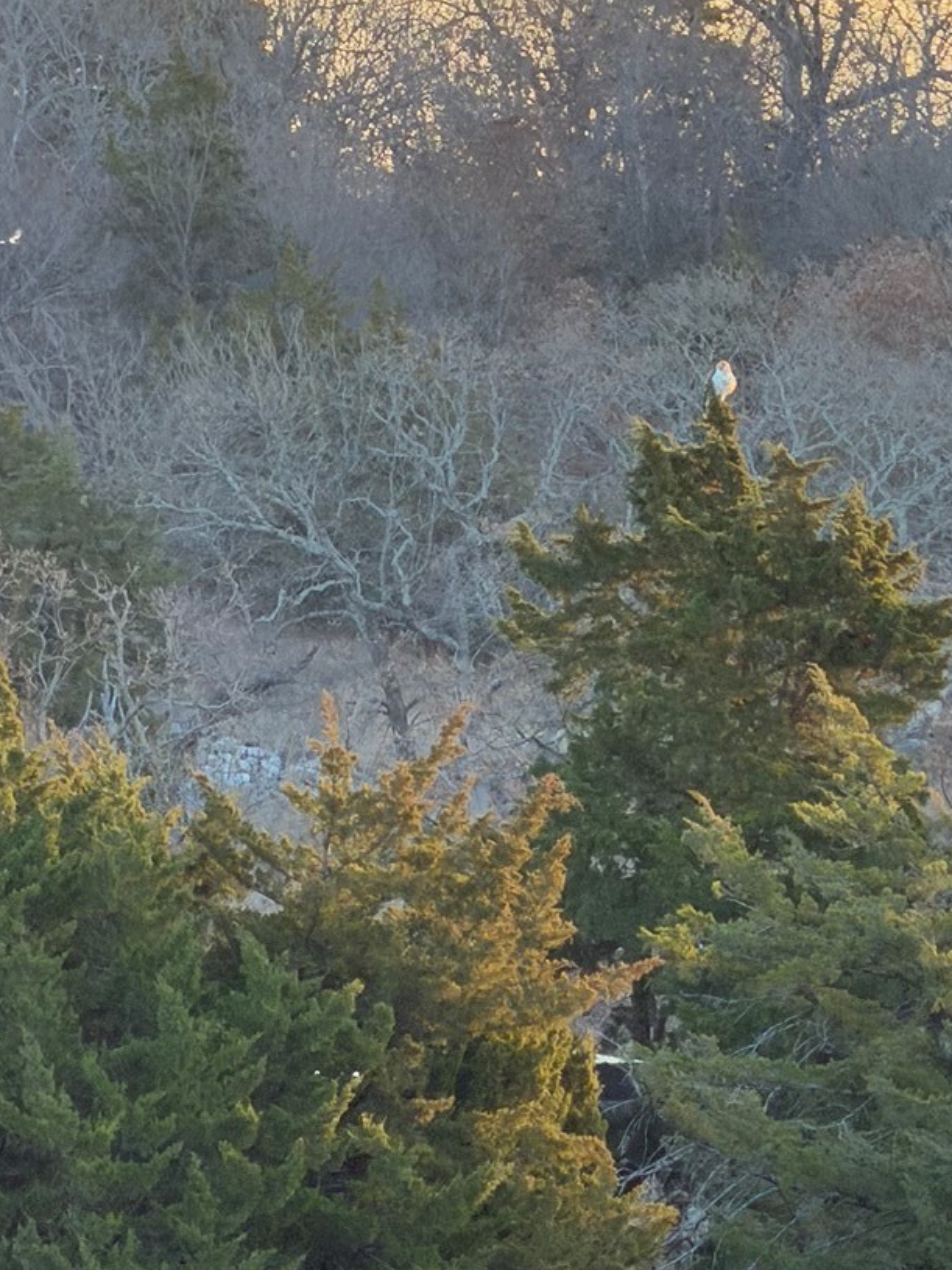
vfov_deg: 4.2
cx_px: 801
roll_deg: +0.1
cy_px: 996
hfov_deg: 3.2
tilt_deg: -1.0
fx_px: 17276
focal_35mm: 471
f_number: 2.8
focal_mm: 16.89
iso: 100
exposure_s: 1/121
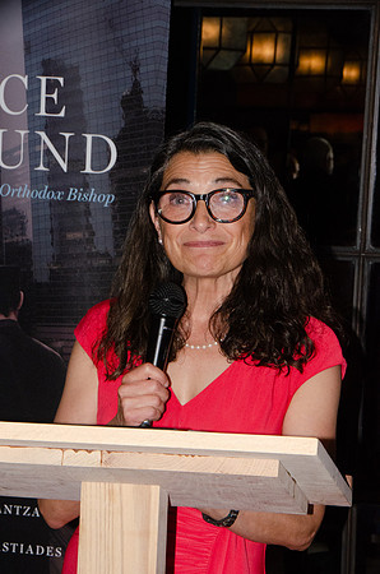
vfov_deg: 15.2
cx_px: 190
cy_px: 287
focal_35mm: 135
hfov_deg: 10.1
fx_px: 2147
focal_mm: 90
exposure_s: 1/125
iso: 2500
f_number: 18
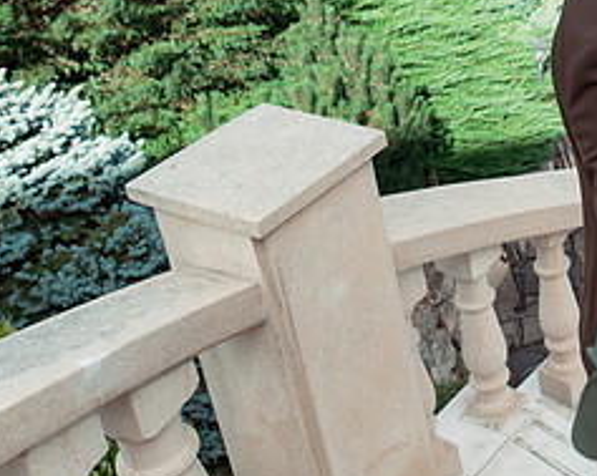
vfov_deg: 21.4
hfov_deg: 24.9
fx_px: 1218
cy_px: 9
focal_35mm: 69
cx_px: 710
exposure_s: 1/400
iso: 400
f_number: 7.1
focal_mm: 30
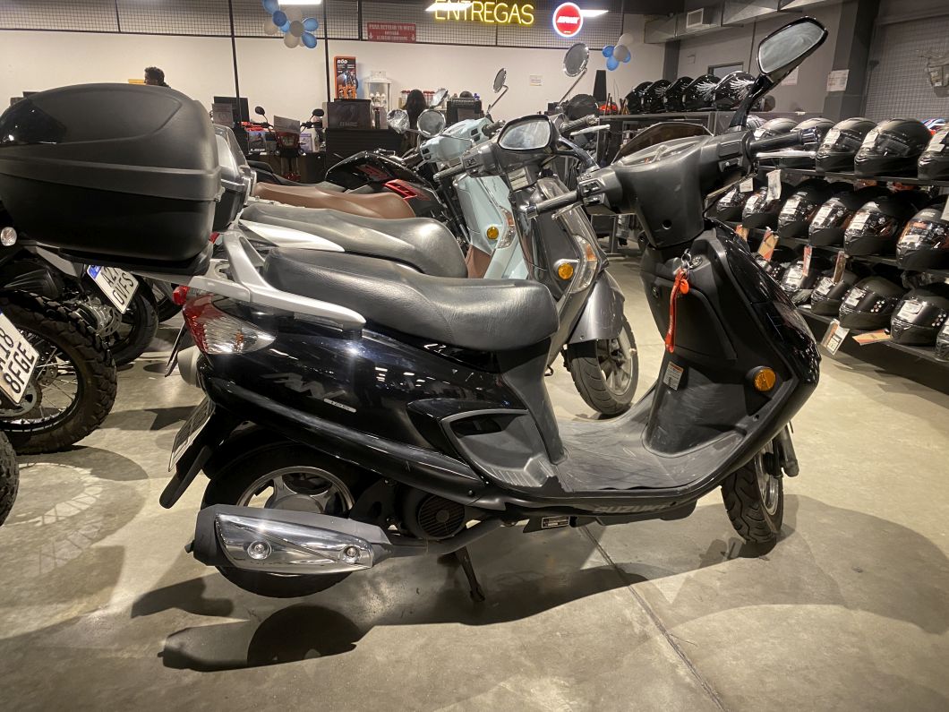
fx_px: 713
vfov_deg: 53.1
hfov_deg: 67.3
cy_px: 356
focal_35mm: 26
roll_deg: -1.9
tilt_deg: -17.1
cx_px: 474
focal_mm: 4.25
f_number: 1.8
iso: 250
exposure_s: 1/50
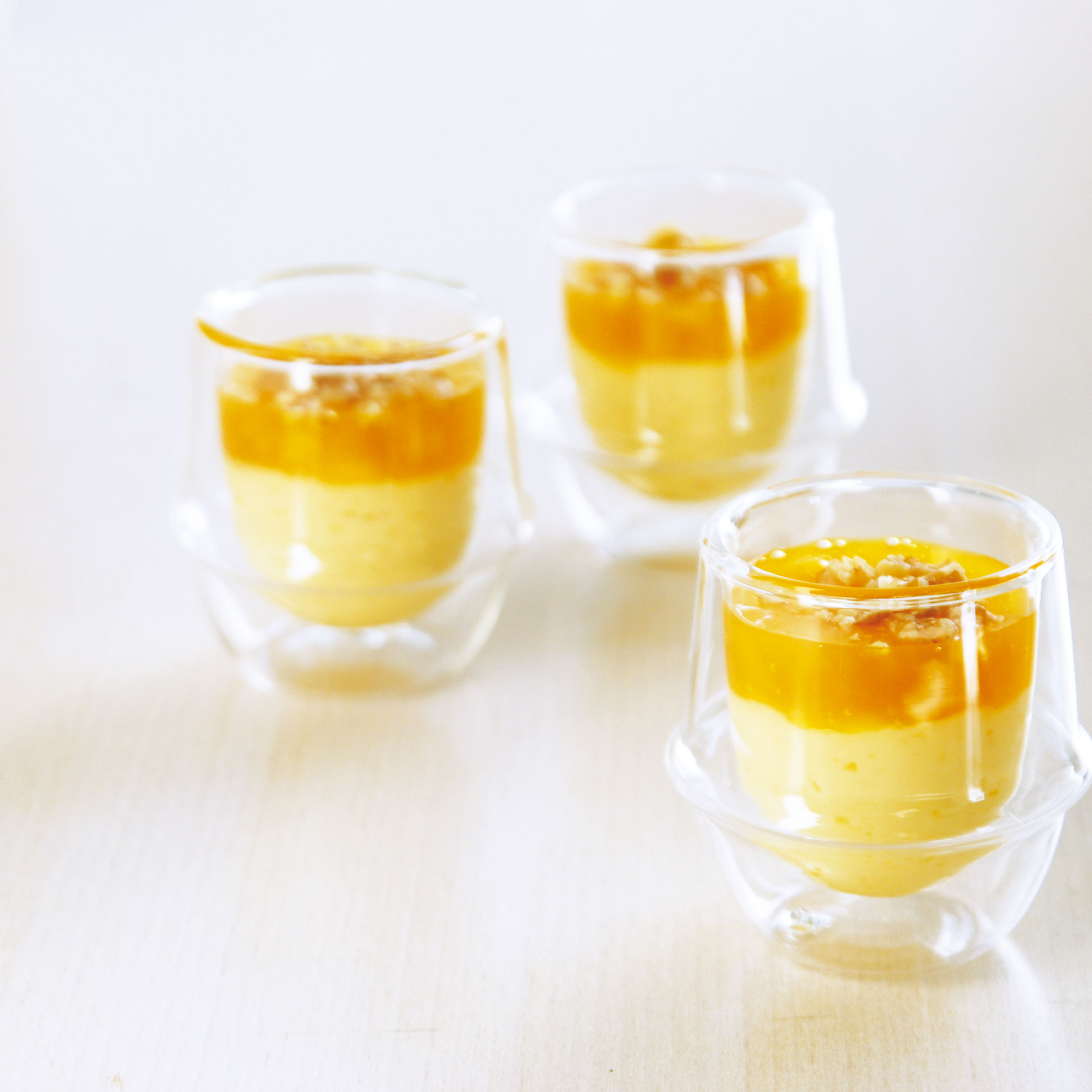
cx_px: 629
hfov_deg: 13.0
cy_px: 546
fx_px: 4783
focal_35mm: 134
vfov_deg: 13.0
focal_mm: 70
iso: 160
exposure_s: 1/40
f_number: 6.3
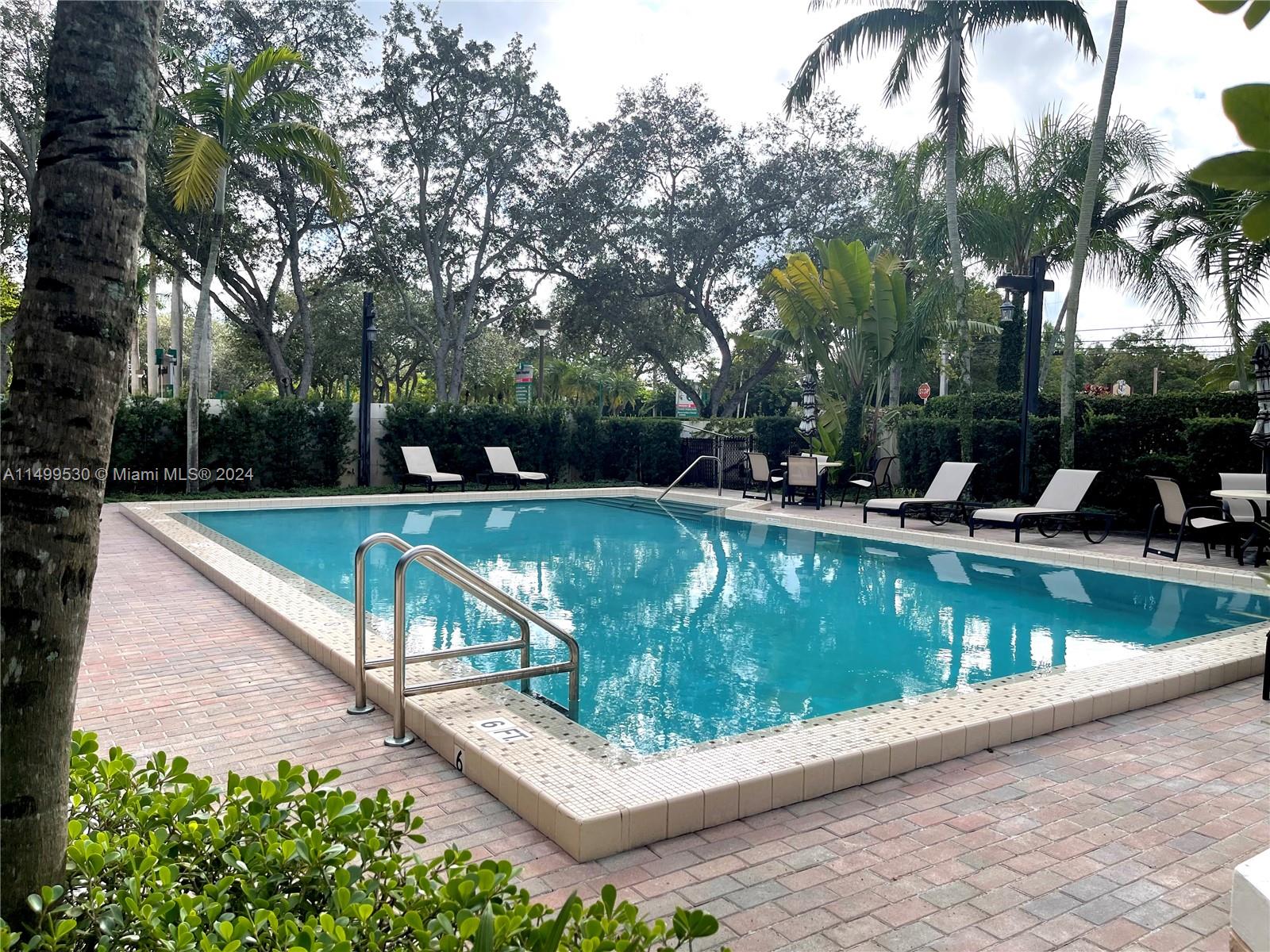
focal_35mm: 26
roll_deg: -0.9
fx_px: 954
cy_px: 476
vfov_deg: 53.1
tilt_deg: -3.4
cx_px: 635
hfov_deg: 67.3
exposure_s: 1/2049
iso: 32
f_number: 1.6
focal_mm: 5.1
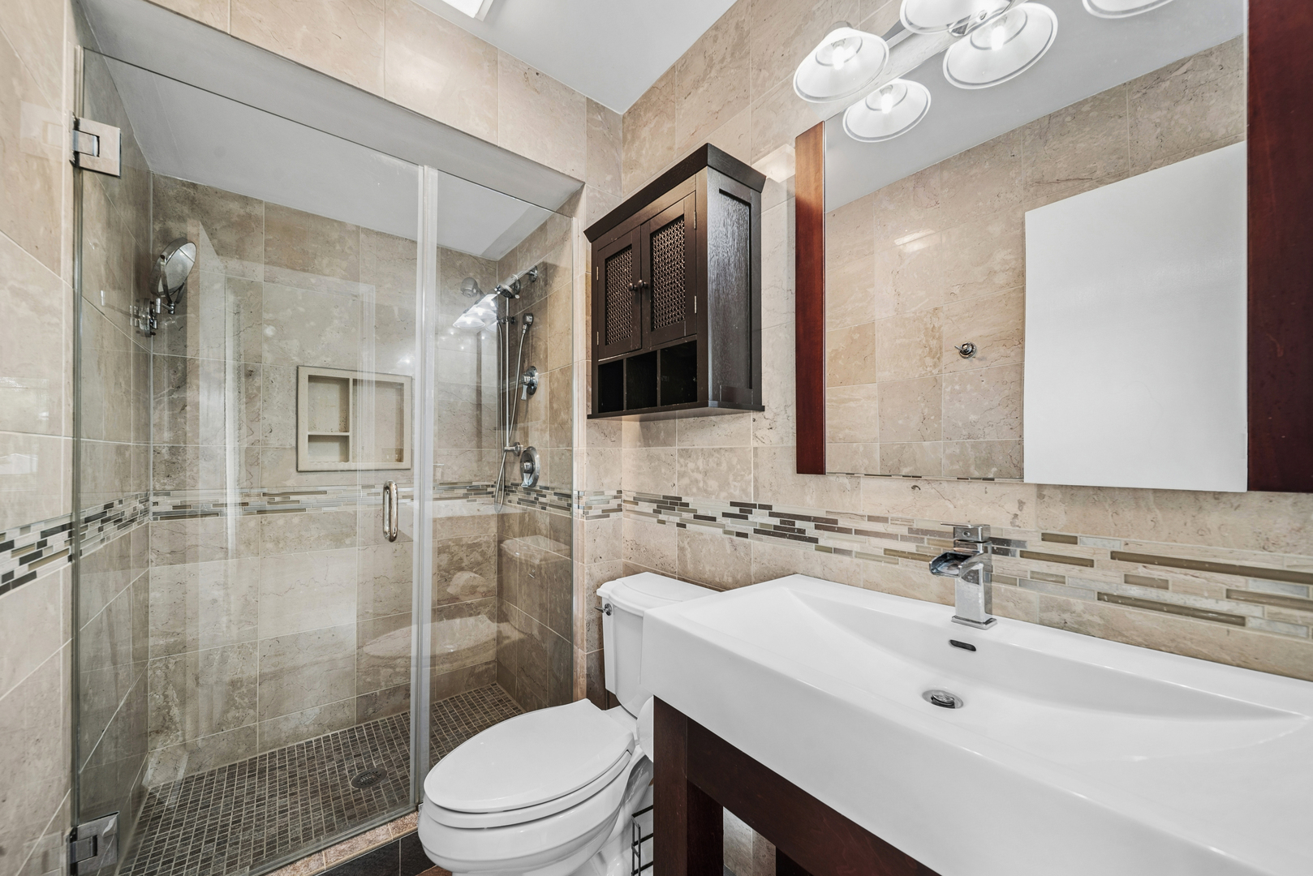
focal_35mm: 15
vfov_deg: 77.4
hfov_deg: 100.4
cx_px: 656
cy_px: 438
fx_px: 547
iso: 400
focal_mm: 15
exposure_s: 1/5
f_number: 8
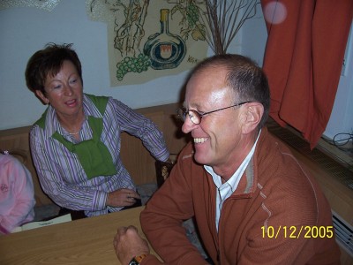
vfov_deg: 41.8
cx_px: 176
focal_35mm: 34
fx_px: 347
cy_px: 132
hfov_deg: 54.0
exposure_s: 1/60
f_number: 2.7
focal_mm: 5.6
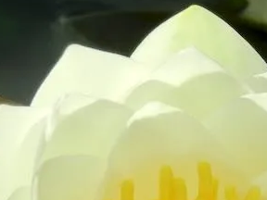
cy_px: 314
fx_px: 2113
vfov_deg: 5.4
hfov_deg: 7.2
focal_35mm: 274
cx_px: 196
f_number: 8.6
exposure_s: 1/346
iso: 160
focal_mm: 13.9
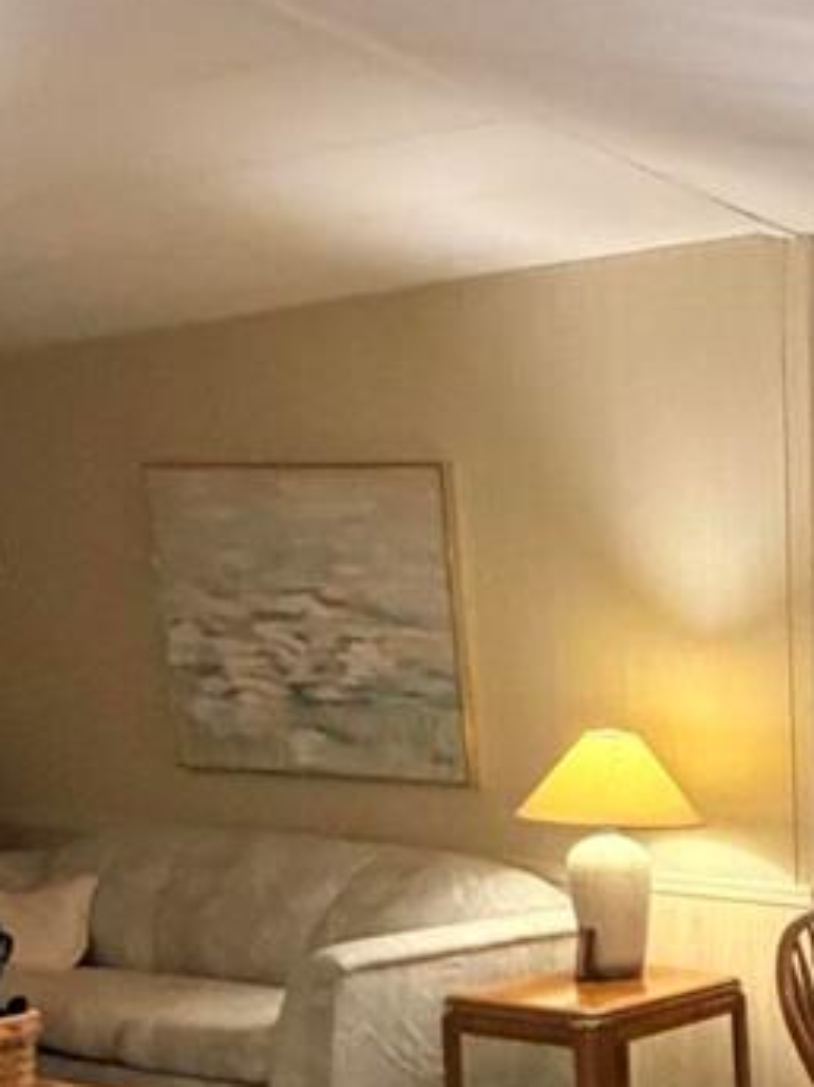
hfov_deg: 21.5
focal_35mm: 49
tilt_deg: -11.8
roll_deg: -2.7
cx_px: 1397
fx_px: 1537
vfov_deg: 36.0
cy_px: 1020
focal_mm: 2.22
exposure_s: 1/60
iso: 500
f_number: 2.2
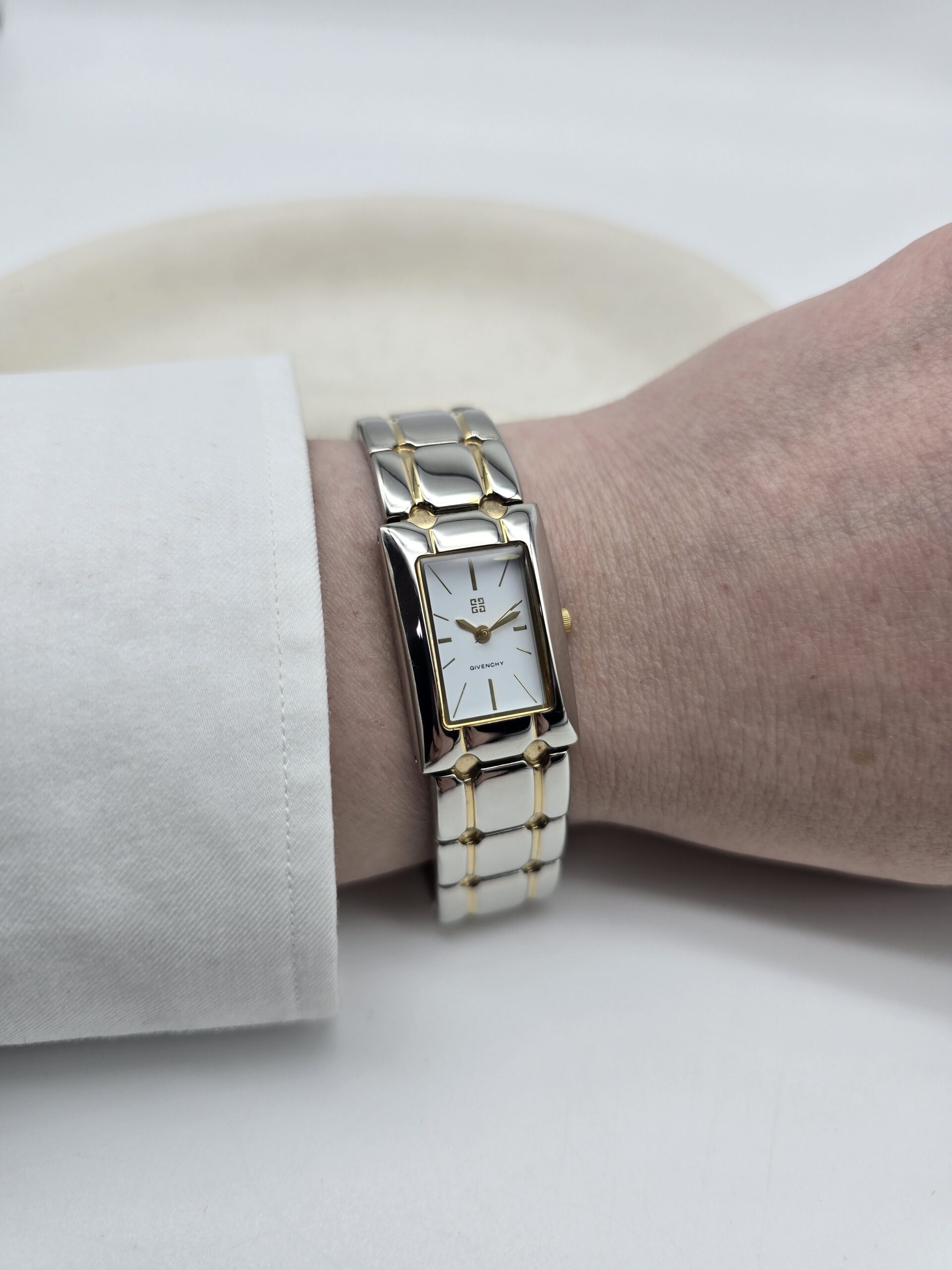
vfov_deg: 73.9
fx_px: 843
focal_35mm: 23
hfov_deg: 58.9
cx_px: 476
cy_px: 635
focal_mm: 6.3
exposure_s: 1/120
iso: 16
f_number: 1.7
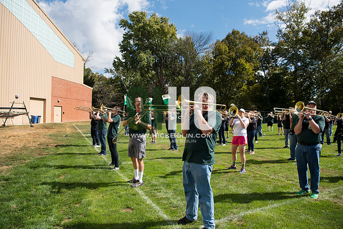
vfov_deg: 53.2
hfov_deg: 73.7
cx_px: 172
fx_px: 229
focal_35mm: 24
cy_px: 114
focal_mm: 24
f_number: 4.5
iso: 250
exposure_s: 1/1600
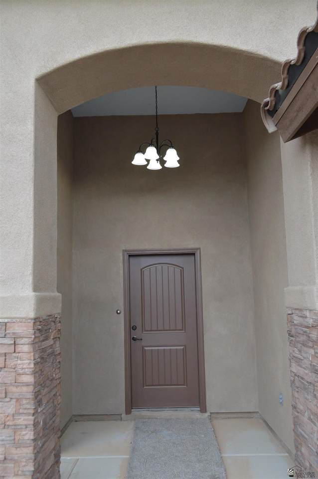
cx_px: 159
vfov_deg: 62.0
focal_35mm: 30
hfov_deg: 43.5
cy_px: 240
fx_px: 398
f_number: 5.6
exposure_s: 1/125
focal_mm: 20
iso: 400
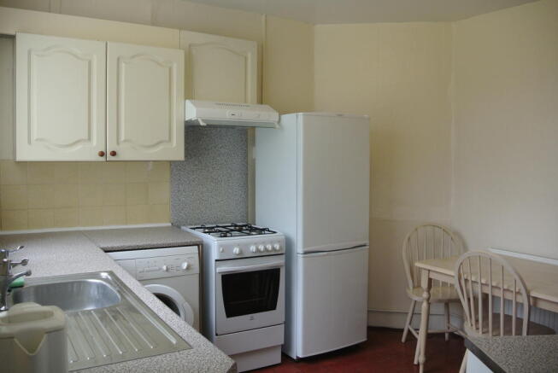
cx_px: 279
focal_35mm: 29
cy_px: 186
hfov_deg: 63.6
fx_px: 450
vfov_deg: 45.1
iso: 280
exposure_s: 1/125
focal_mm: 11
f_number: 3.5
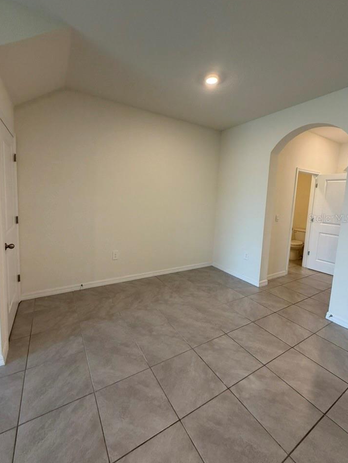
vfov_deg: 98.1
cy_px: 218
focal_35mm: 15
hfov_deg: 81.7
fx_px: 201
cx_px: 168
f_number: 2.2
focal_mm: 2.22
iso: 160
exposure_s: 1/60
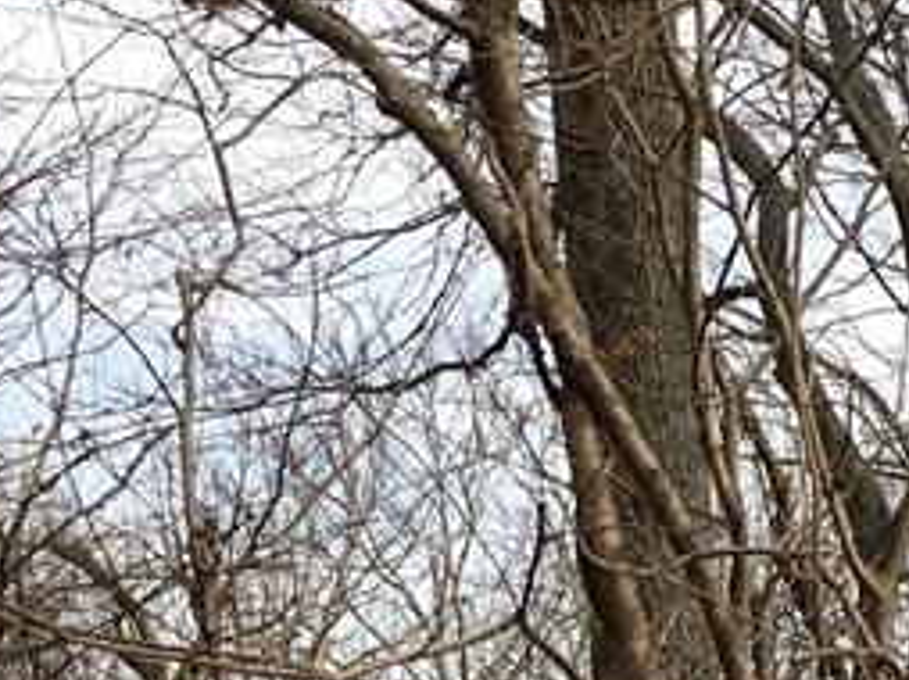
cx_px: 977
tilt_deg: -3.1
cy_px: 1127
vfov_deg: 11.9
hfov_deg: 16.4
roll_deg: +2.7
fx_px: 3069
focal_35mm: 117
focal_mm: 4.15
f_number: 2.2
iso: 25
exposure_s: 1/668
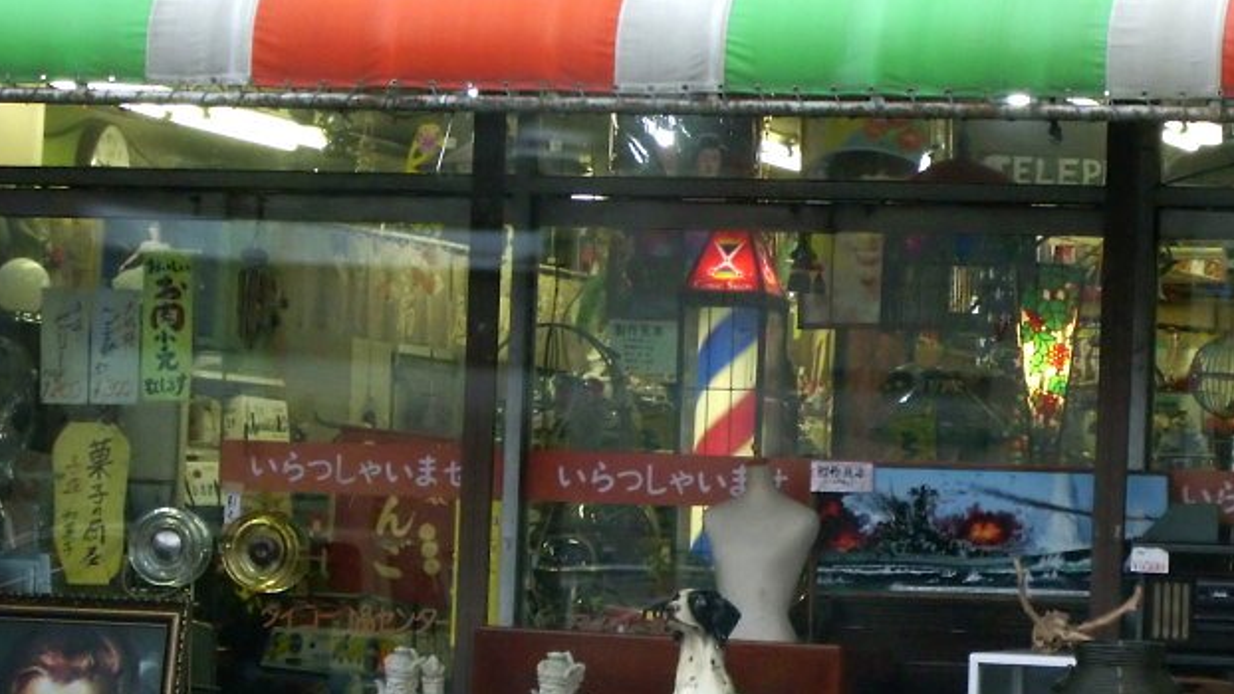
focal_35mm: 150
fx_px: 4909
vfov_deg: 8.1
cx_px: 730
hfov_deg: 14.3
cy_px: 516
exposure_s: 1/25
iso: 320
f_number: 4.8
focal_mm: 17.4
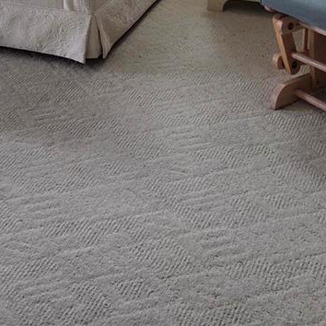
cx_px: 151
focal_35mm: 92
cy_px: -215
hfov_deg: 18.9
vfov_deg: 16.5
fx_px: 980
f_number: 1.8
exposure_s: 1/547
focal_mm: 5.4
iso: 80
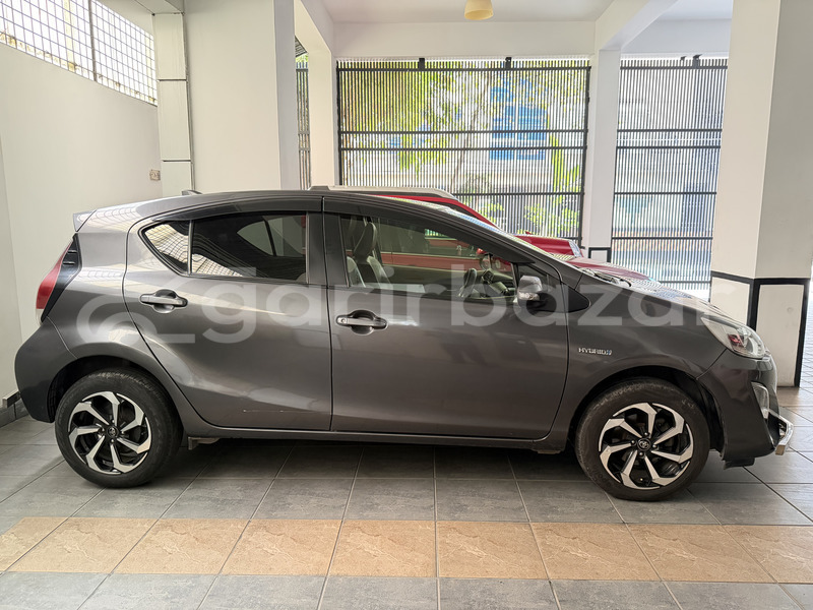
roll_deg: +0.2
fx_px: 564
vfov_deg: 56.8
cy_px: 305
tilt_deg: -8.5
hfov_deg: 71.6
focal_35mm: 24
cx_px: 406
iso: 800
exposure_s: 1/46
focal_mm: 6.76
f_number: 1.78
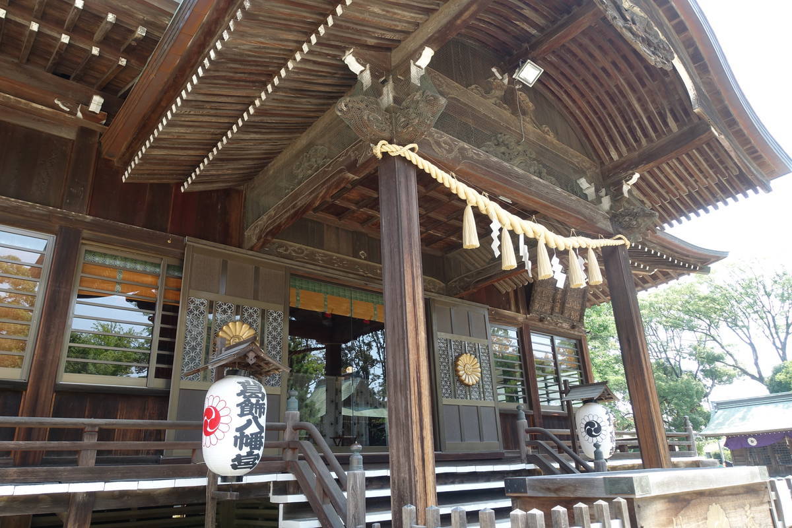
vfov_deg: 53.1
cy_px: 264
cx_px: 396
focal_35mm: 24
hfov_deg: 73.7
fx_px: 528
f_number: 4
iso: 125
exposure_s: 1/100
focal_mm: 8.8
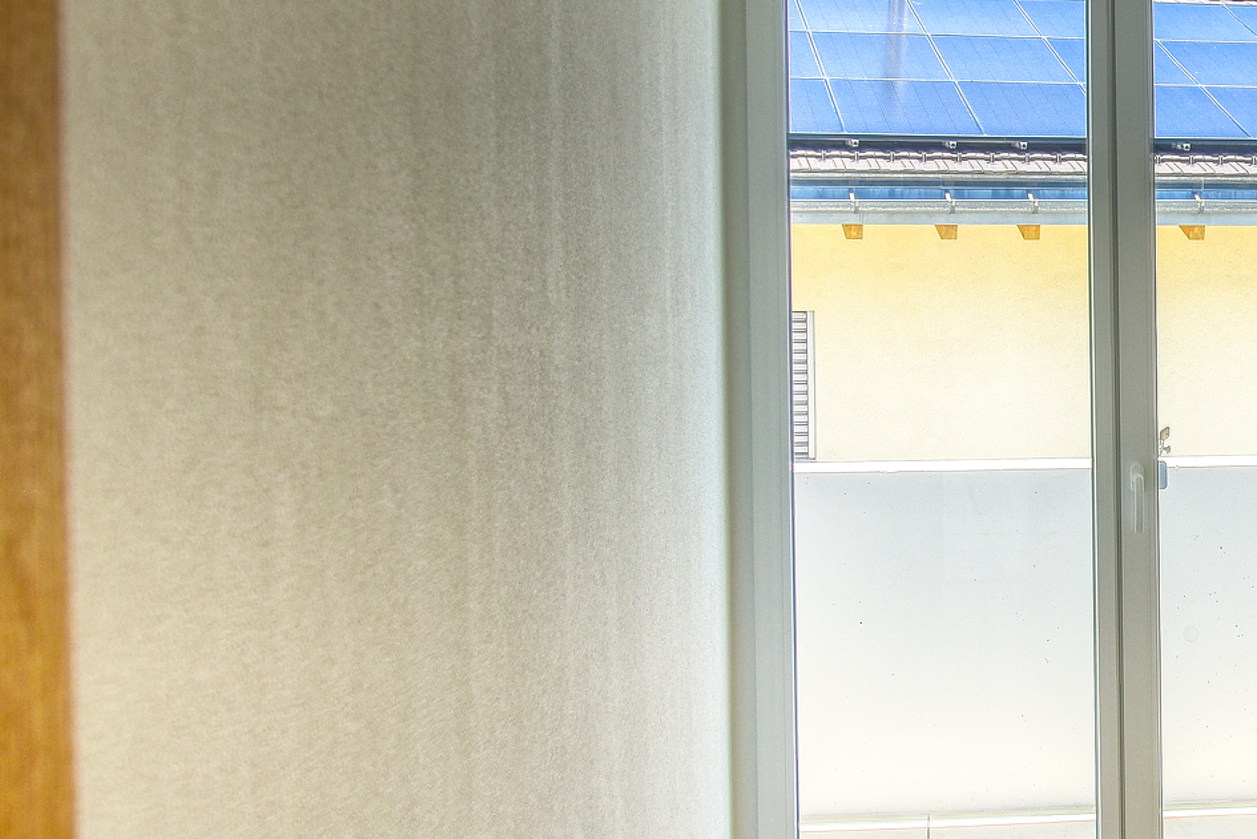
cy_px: 382
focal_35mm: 65
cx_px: 1280
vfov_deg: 20.9
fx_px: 2271
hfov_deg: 28.8
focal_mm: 24
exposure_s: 1/500
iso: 250
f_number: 11
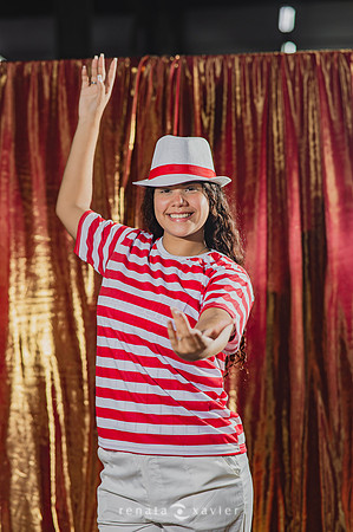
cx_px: 176
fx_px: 1253
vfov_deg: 23.9
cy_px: 266
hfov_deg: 16.0
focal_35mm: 85
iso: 200
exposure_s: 1/200
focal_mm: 85
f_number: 2.5
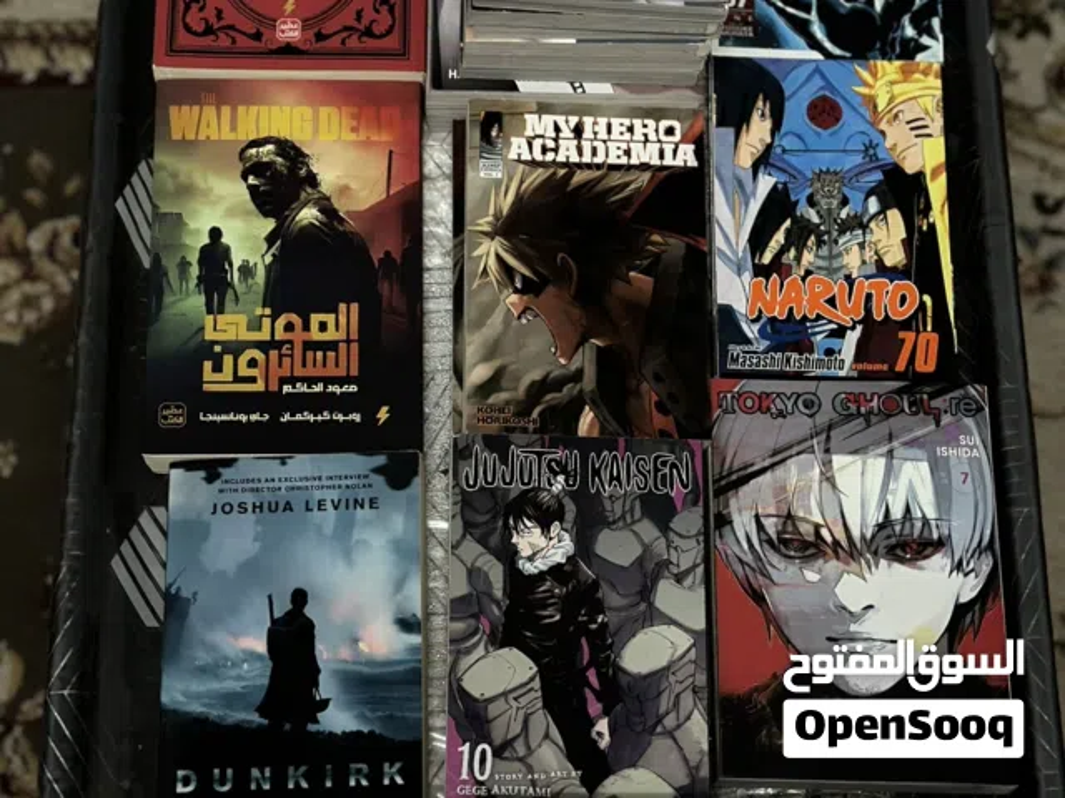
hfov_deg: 39.7
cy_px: 399
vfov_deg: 30.3
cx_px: 532
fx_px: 1477
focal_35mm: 48
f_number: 1.78
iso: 320
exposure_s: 1/33
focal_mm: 6.86
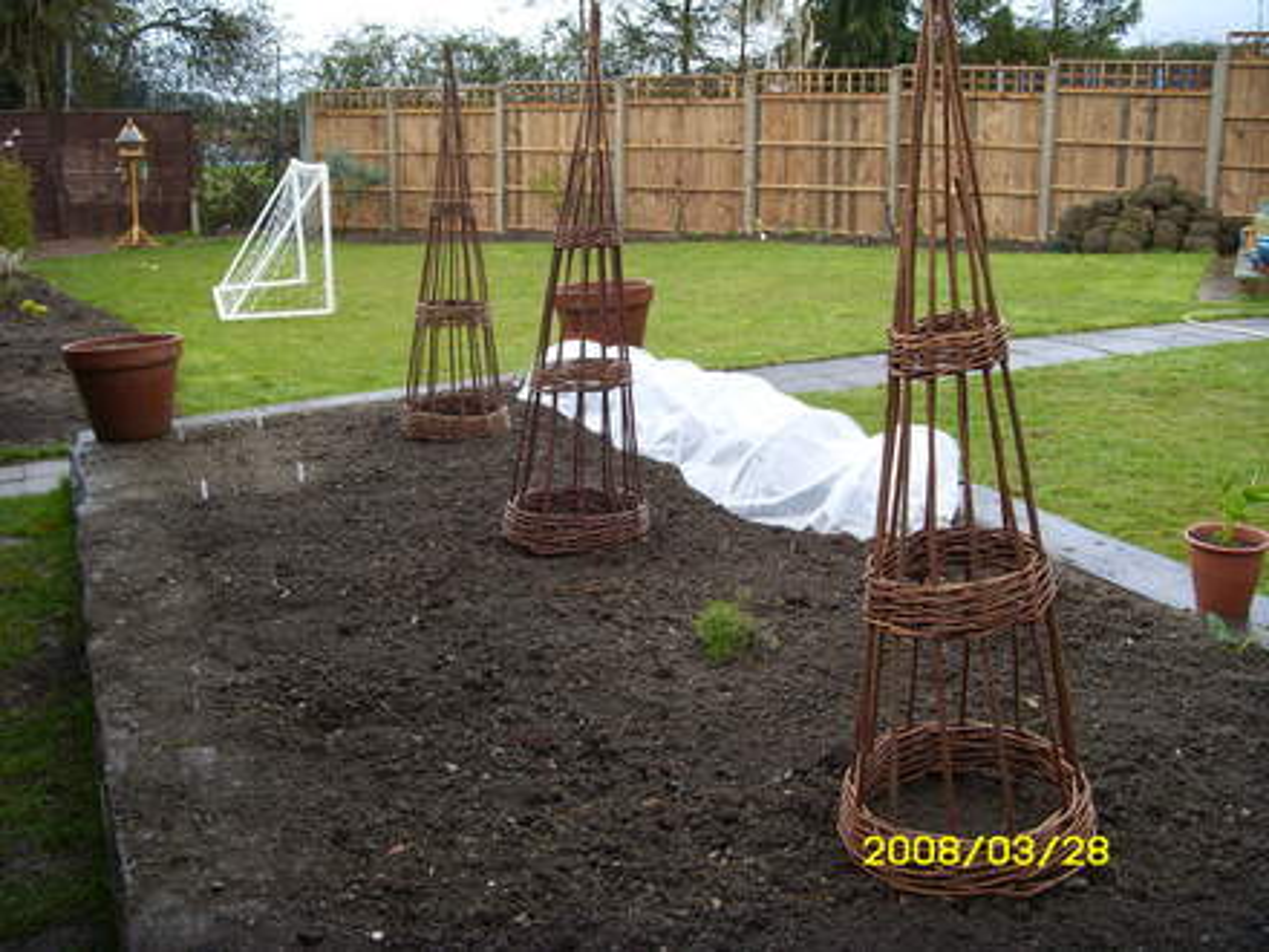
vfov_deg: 45.4
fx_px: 1136
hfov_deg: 58.4
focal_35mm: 31
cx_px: 634
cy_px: 476
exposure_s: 1/91
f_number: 3.5
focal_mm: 6.3
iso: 50
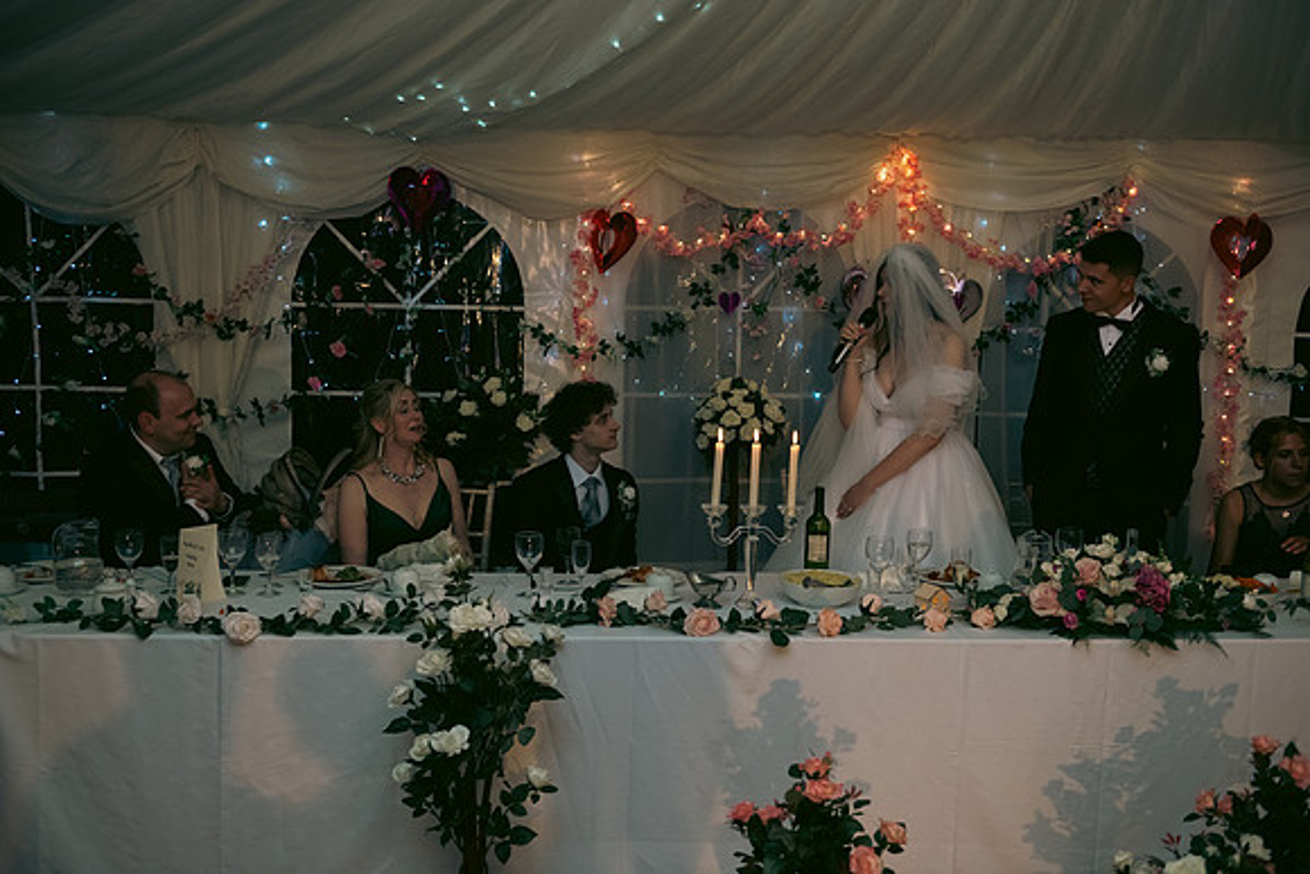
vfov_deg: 37.9
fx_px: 1274
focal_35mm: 35
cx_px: 655
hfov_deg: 54.4
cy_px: 437
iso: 800
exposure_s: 1/160
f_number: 3.5
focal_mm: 35
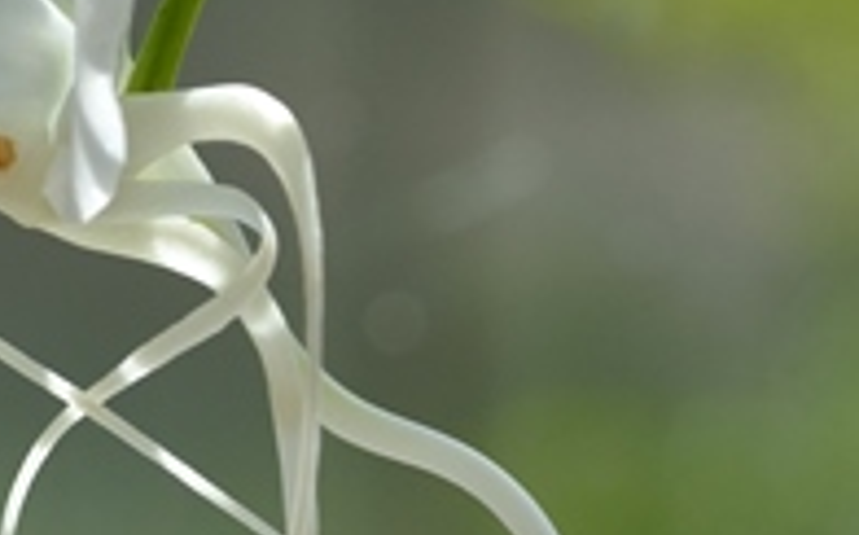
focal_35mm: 449
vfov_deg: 2.9
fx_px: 10499
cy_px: 403
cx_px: 289
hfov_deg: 4.7
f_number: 10
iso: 400
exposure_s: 1/640
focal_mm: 90
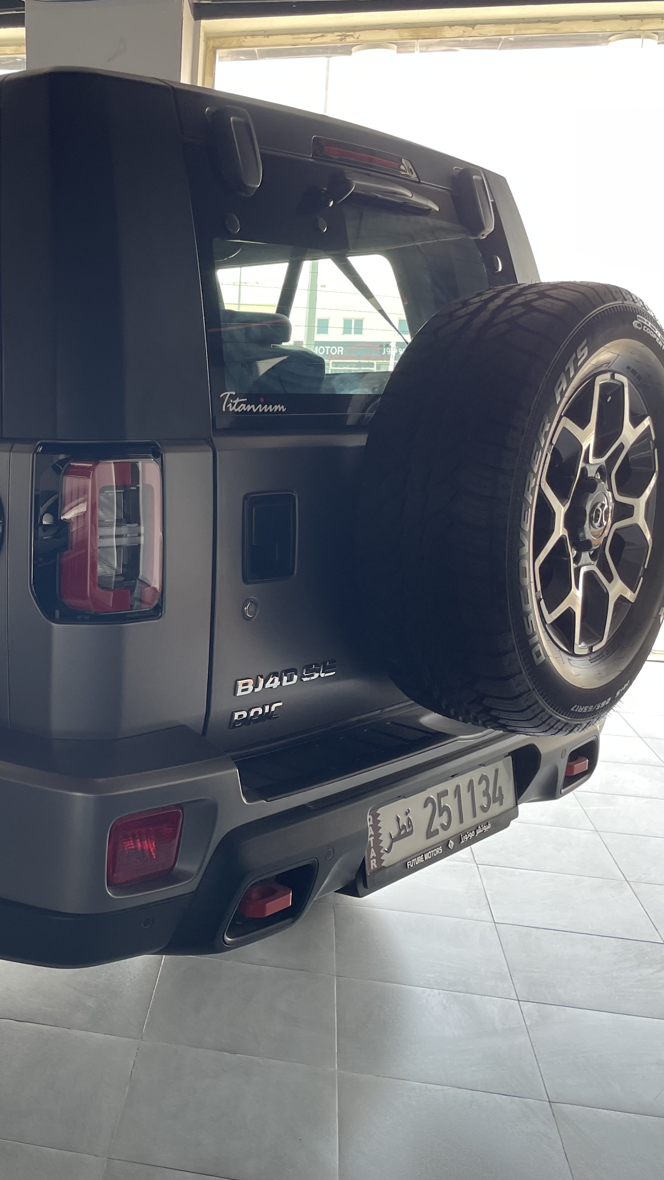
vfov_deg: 52.8
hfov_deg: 29.4
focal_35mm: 38
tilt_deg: -9.7
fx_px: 1189
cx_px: 23
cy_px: 592
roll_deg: -0.6
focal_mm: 4.2
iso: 32
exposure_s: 1/121
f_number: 1.6
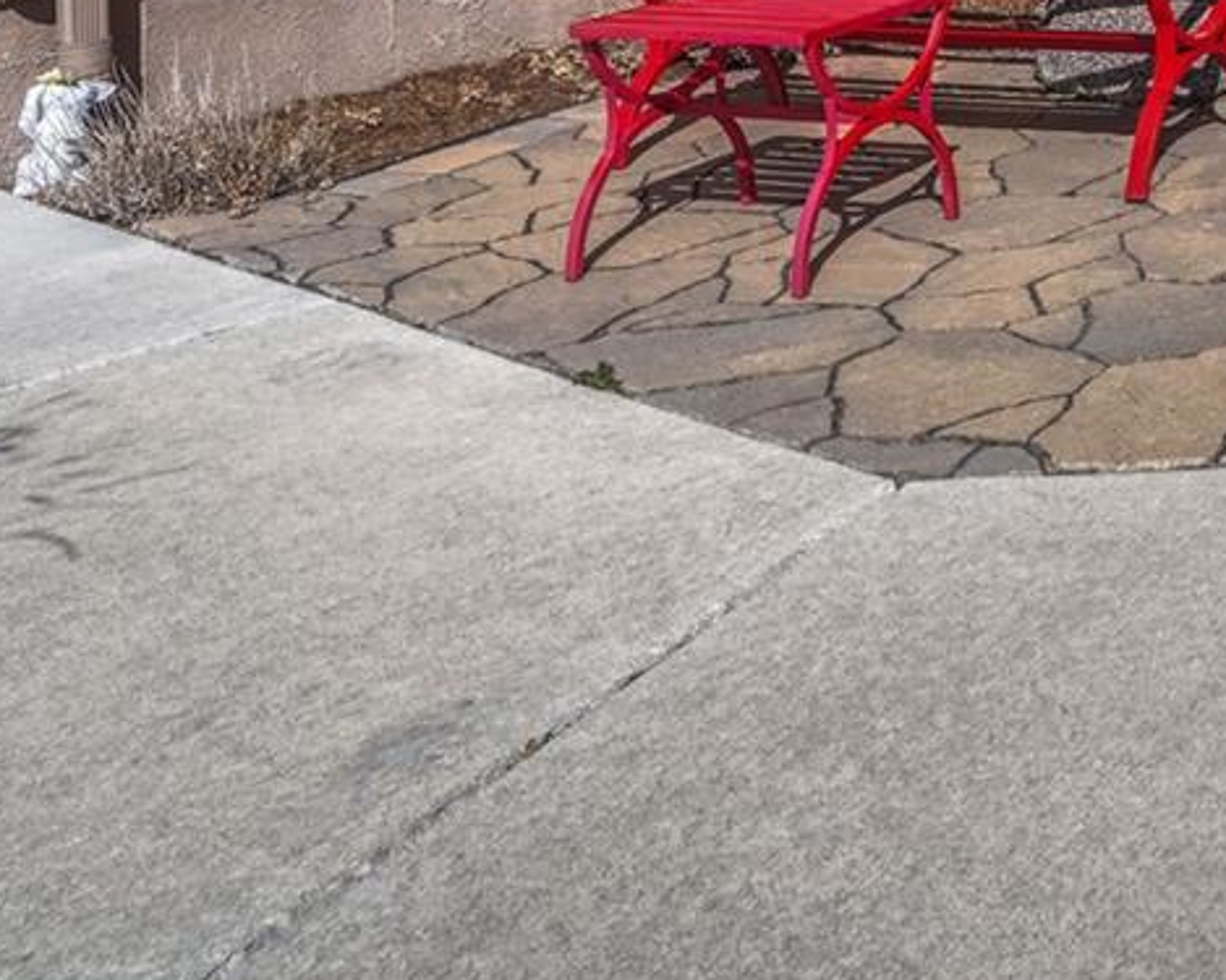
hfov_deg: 28.6
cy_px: -353
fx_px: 1834
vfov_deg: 25.1
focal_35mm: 51
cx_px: 1678
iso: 400
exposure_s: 1/8000
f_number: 8
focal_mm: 15.8
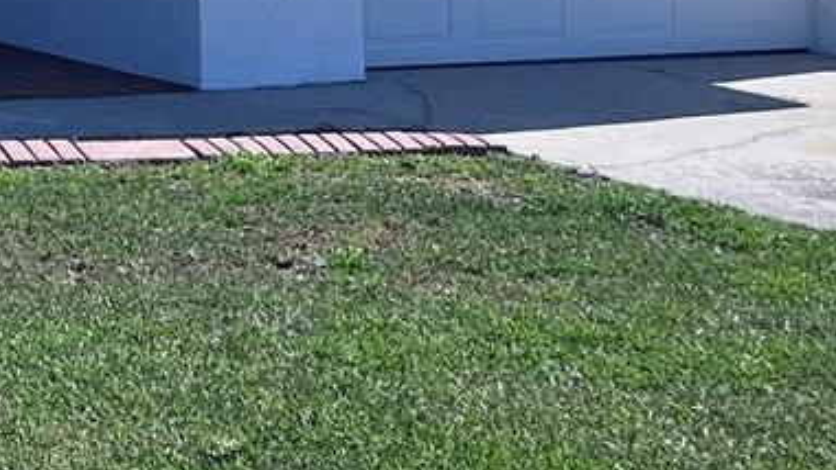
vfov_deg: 9.8
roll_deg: +2.6
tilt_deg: -0.9
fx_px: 2637
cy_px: -261
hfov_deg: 16.0
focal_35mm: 119
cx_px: -529
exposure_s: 1/4310
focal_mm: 5.1
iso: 50
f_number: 1.6
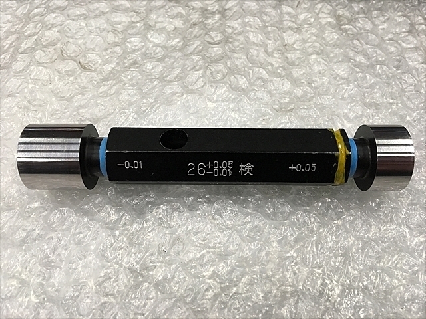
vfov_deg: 48.2
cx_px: 213
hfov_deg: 61.7
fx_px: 357
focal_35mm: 29
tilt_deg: -58.7
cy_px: 160
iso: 40
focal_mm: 4.15
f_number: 2.2
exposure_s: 1/30
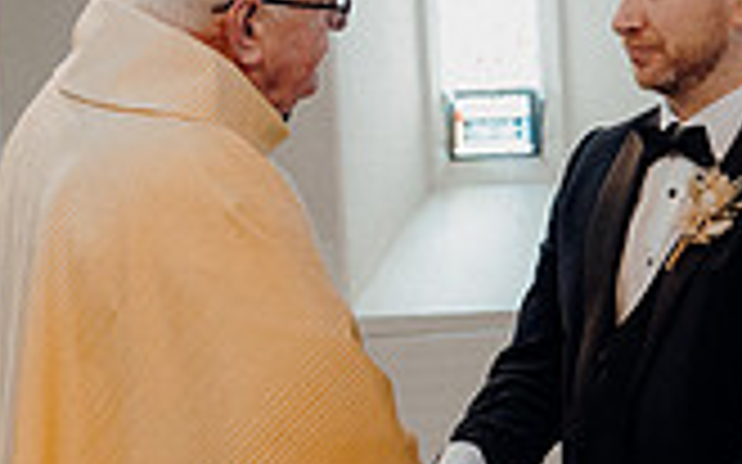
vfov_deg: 9.3
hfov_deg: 14.9
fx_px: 2810
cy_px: 570
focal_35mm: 139
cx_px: 630
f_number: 3.5
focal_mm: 38
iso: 1600
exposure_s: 1/160
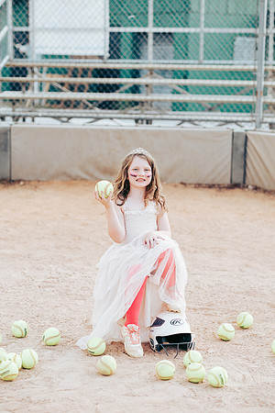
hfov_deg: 16.1
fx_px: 974
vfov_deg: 23.9
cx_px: 138
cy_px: 206
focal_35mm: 85
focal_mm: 85
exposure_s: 1/500
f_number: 2.8
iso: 160
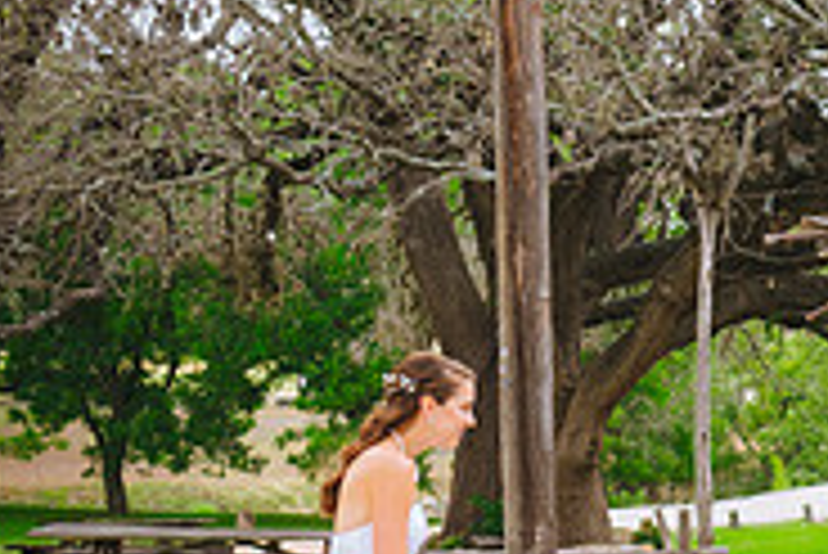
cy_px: 457
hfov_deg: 18.7
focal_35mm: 101
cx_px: 1098
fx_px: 2325
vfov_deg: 13.5
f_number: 2.8
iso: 200
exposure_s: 1/400
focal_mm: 32
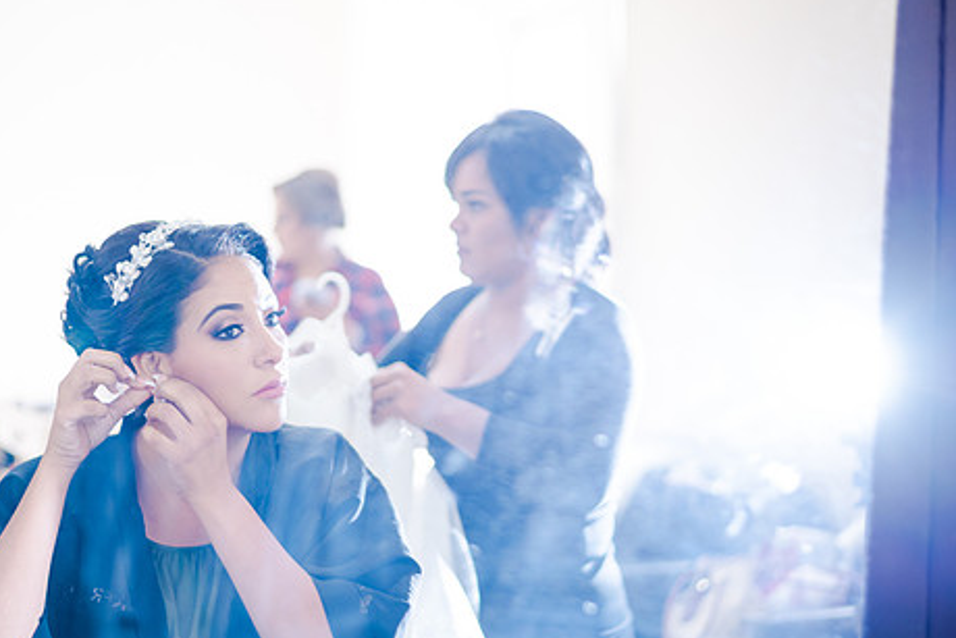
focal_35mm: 63
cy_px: 356
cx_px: 430
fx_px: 1673
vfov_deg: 21.6
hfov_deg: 31.9
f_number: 1.8
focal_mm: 50
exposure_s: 1/125
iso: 640
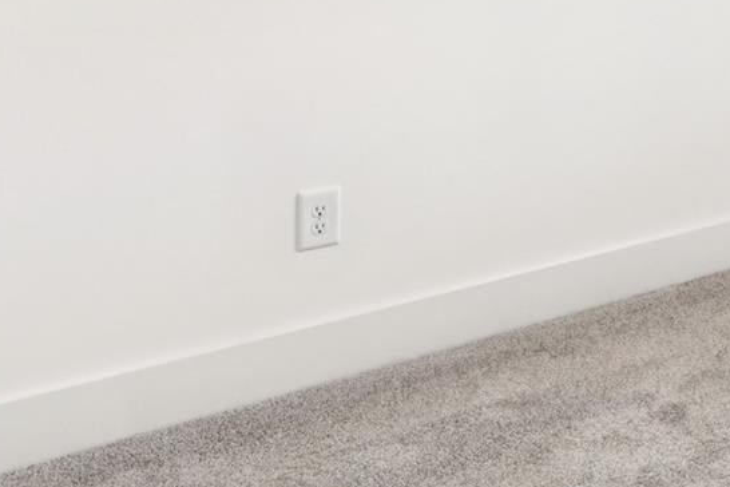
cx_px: 1033
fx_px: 1247
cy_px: -132
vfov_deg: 20.3
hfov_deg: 26.0
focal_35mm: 61
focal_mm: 16.4
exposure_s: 1/5
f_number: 11
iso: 100
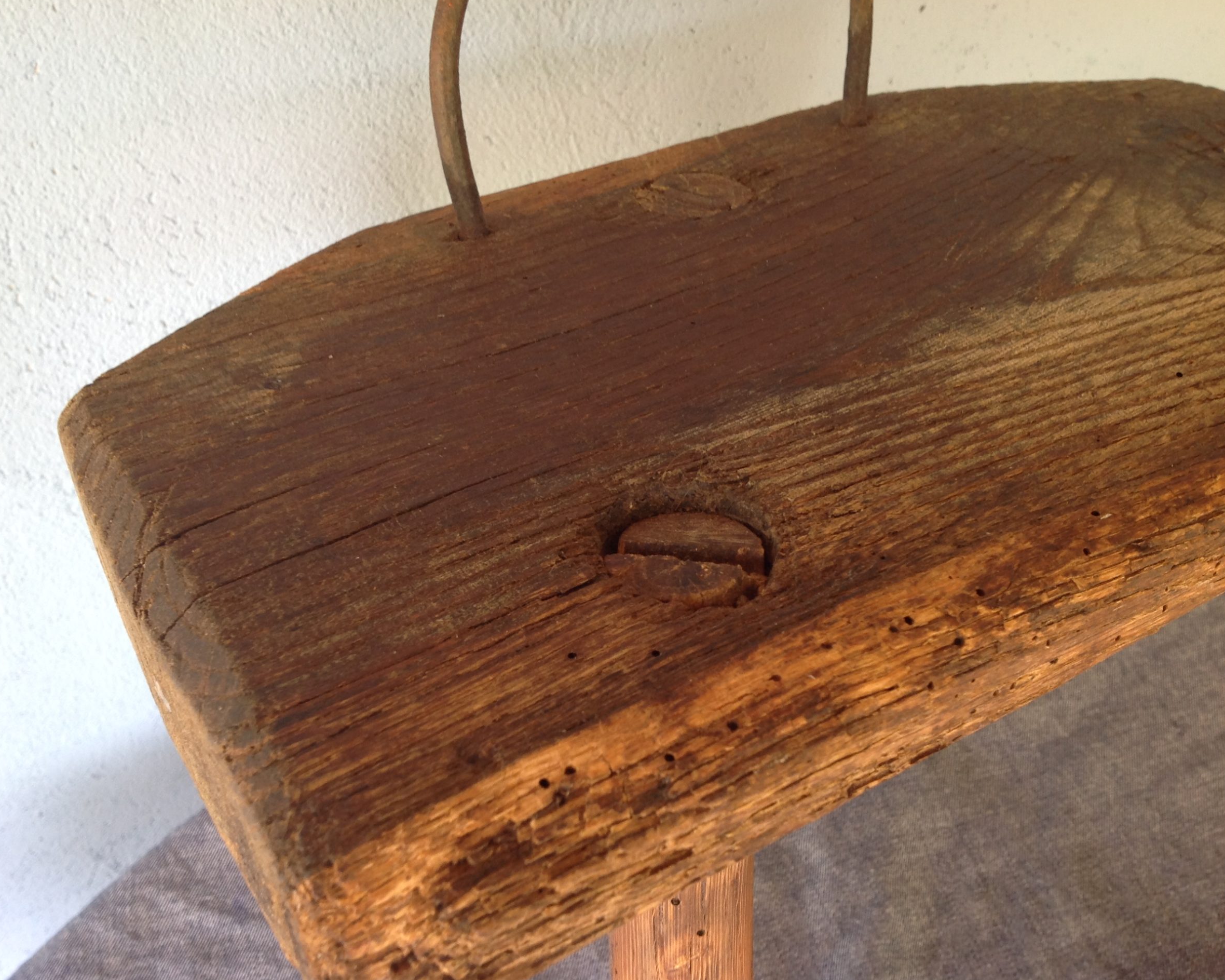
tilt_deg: -40.8
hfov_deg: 49.1
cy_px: 491
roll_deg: -1.6
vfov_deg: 40.1
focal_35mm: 37
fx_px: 1341
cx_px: 618
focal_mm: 4.28
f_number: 2.4
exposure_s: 1/15
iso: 50
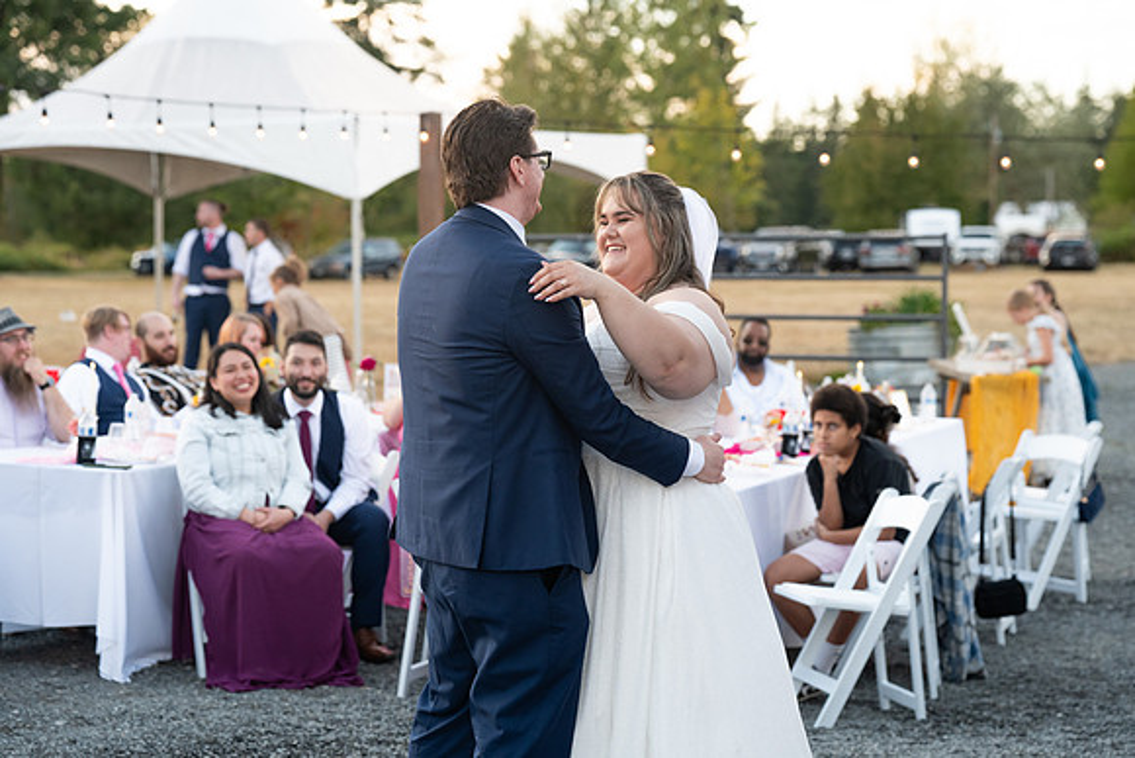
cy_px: 379
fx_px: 2649
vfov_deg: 16.3
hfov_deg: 24.2
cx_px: 568
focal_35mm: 84
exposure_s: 1/500
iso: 1600
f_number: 4
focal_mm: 84
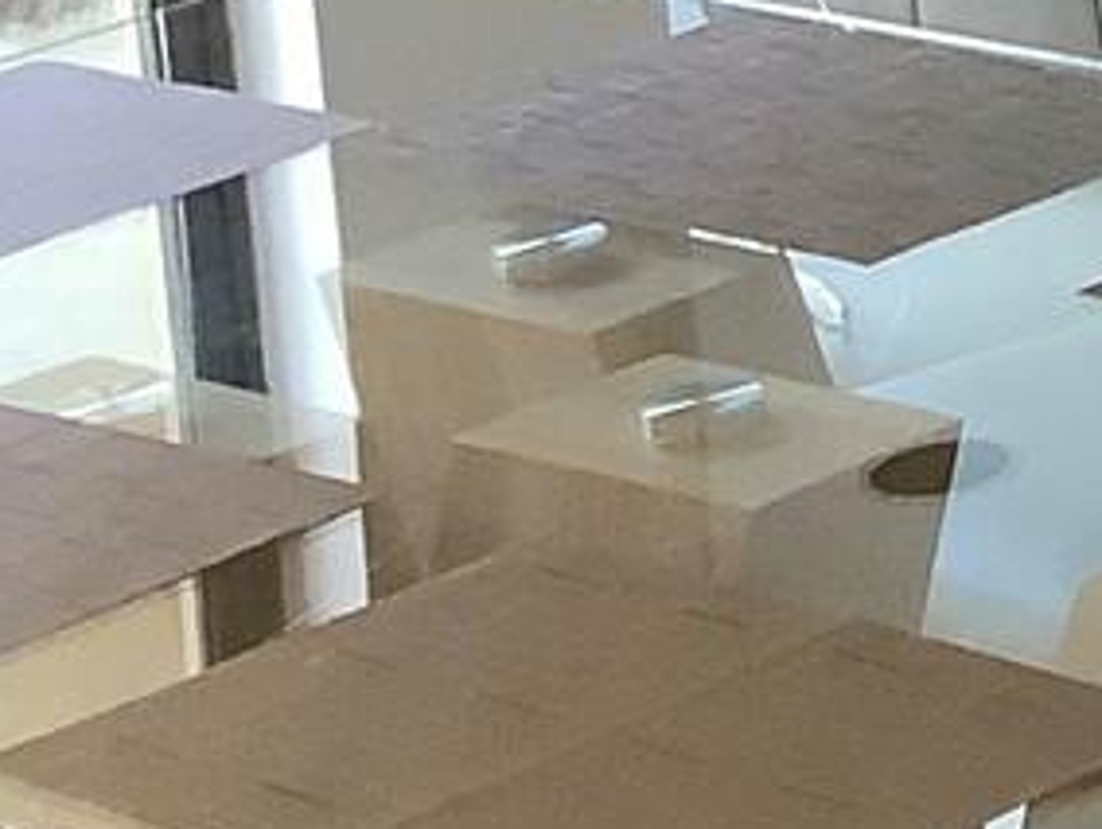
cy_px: -553
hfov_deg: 9.5
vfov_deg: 8.3
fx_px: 5578
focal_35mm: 175
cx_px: 2983
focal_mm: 3.3
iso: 320
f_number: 2.4
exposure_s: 1/40
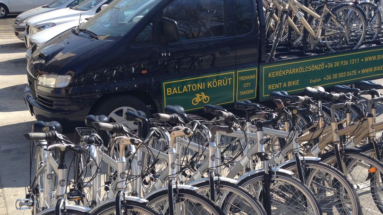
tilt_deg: -20.1
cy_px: 135
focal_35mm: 47
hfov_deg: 43.5
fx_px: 477
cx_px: 228
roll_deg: +1.2
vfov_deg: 25.3
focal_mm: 4.28
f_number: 2.4
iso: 50
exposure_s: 1/812
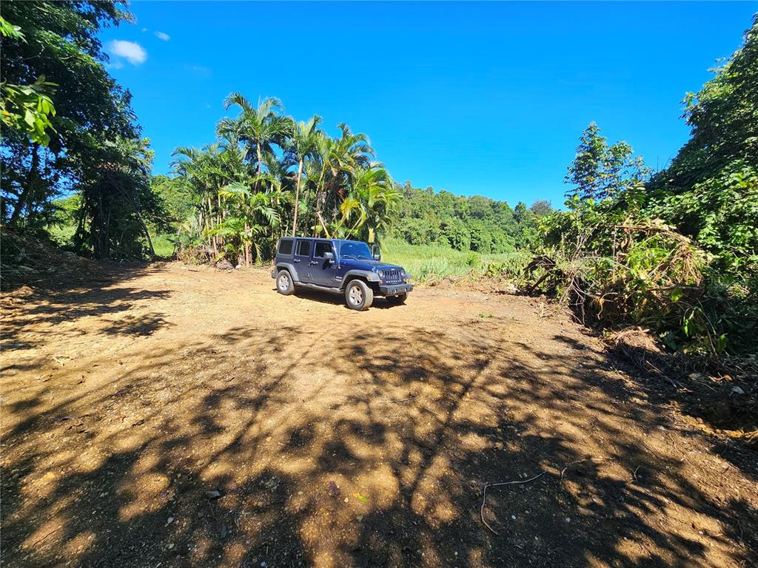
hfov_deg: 106.2
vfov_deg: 89.9
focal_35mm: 13
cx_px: 379
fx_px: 285
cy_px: 284
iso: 50
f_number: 2.2
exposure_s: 1/932
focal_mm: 2.2
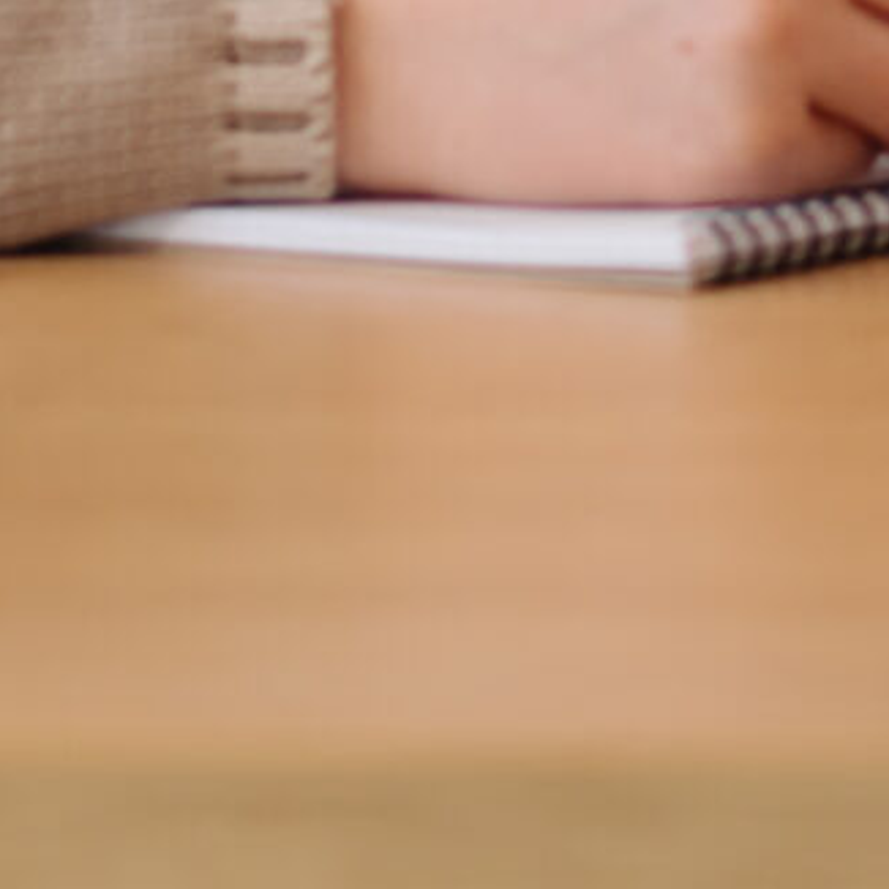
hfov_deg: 3.1
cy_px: -1275
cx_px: 365
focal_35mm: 568
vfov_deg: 3.1
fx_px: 16504
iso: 100
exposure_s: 1/500
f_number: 1.8
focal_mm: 85
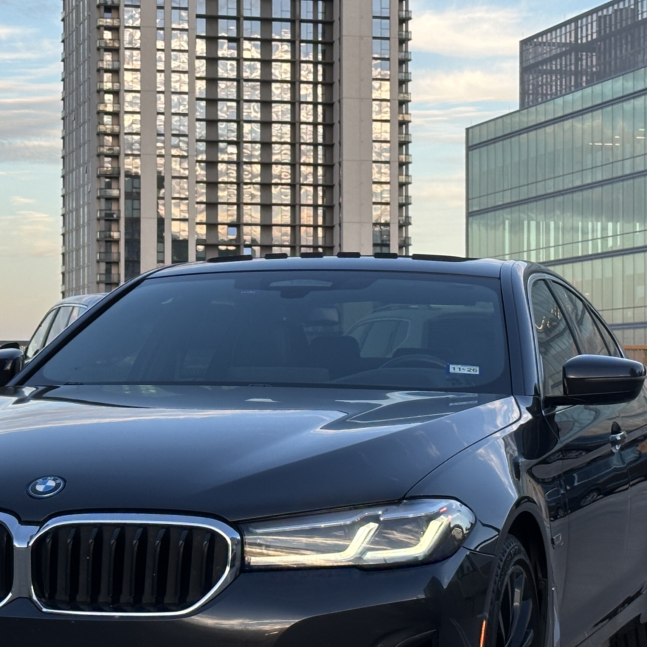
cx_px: 243
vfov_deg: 17.4
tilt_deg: +2.3
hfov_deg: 17.4
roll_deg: -0.4
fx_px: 2115
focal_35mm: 100
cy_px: 334
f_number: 1.78
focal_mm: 6.86
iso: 64
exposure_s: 1/511
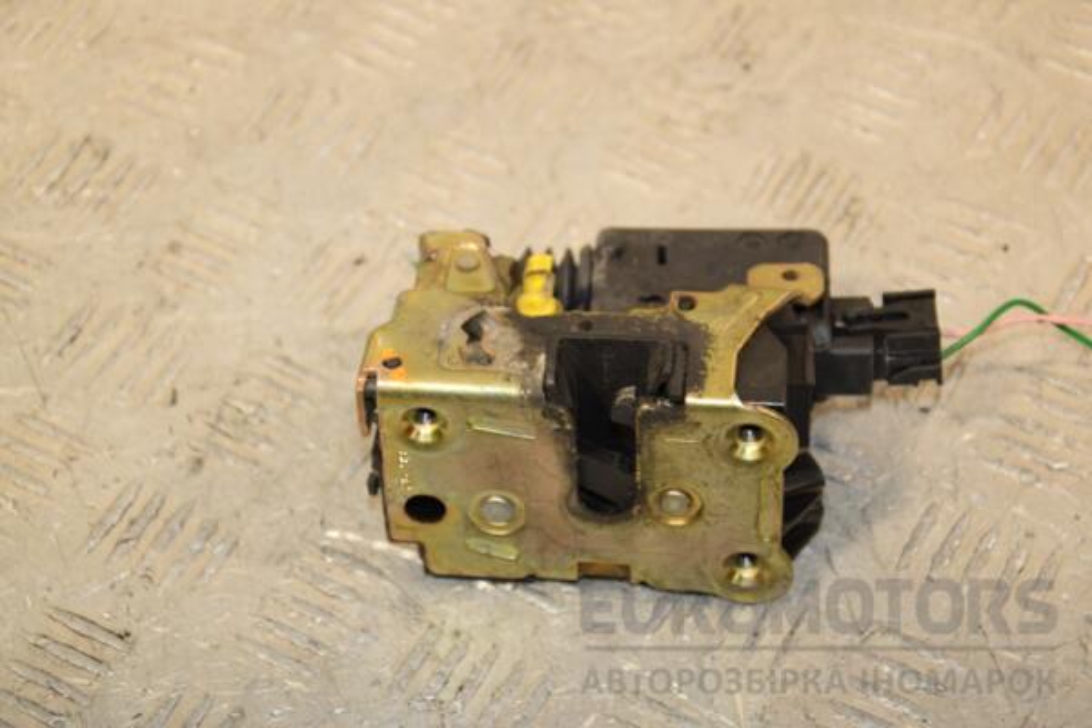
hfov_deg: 21.9
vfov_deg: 14.7
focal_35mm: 93
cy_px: 364
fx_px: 2821
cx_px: 546
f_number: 6.3
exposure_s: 1/200
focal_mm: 62
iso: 800
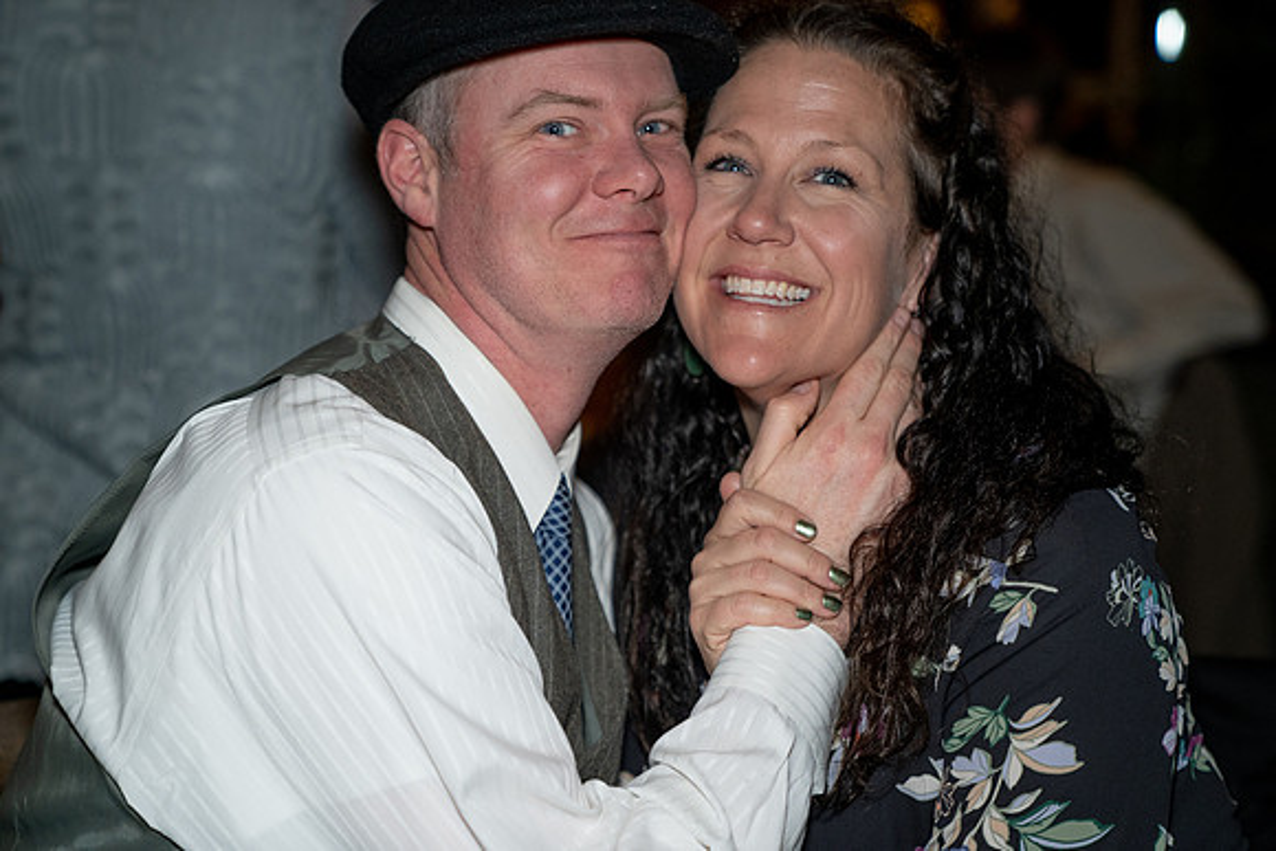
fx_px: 2198
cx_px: 638
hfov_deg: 32.4
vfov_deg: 21.9
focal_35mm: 62
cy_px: 426
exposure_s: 1/250
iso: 2500
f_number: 2.8
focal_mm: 62
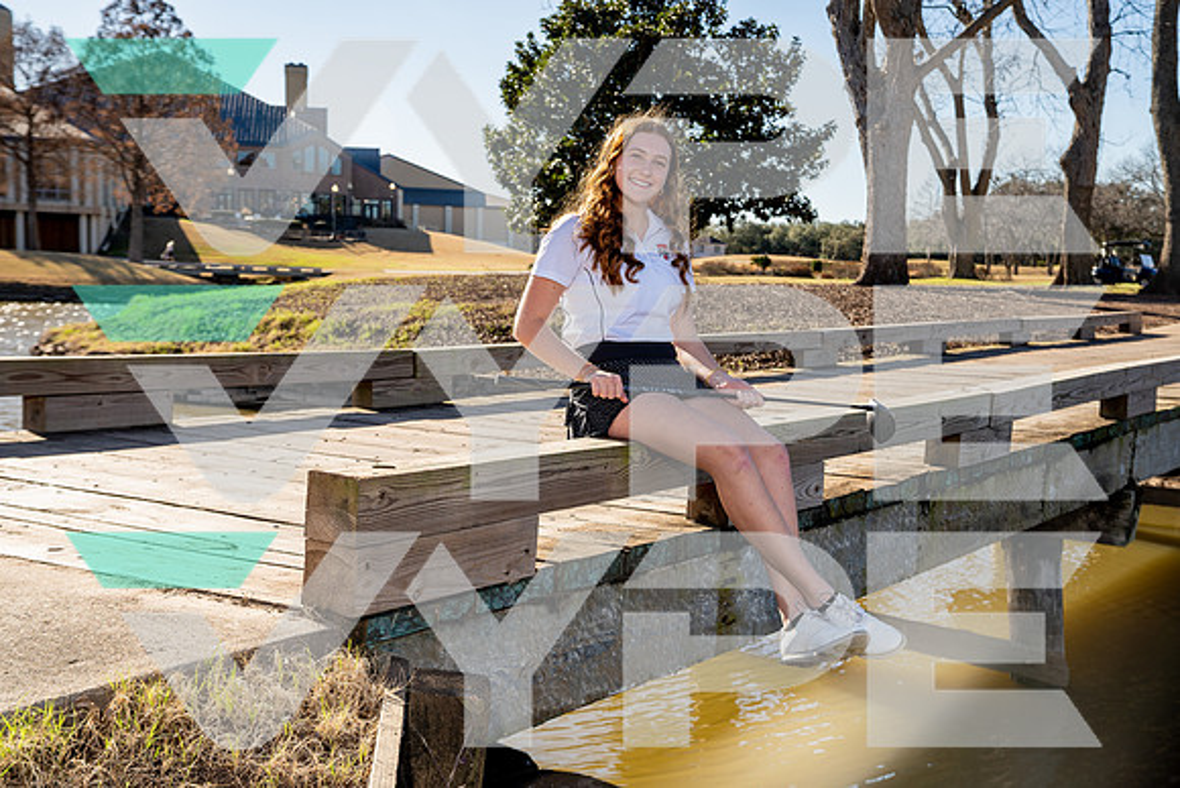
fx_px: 1508
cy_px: 394
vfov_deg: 29.3
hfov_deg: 42.7
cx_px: 590
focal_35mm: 46
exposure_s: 1/250
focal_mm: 46
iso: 100
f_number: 5.6
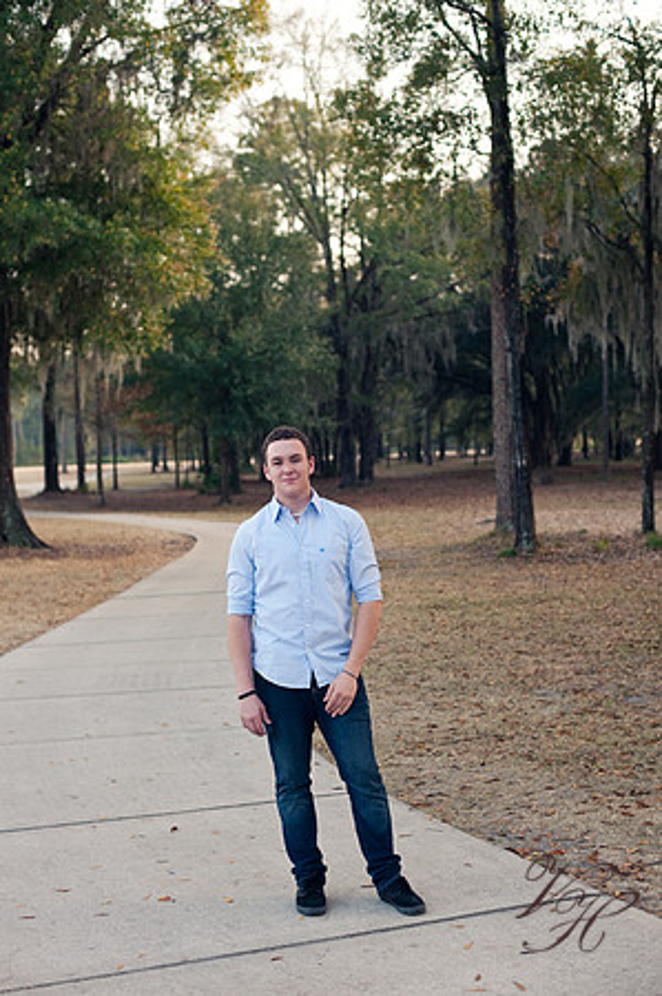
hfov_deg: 26.9
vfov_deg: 39.6
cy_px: 498
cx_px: 331
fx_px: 1382
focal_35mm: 50
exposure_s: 1/250
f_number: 3.2
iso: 200
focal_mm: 50
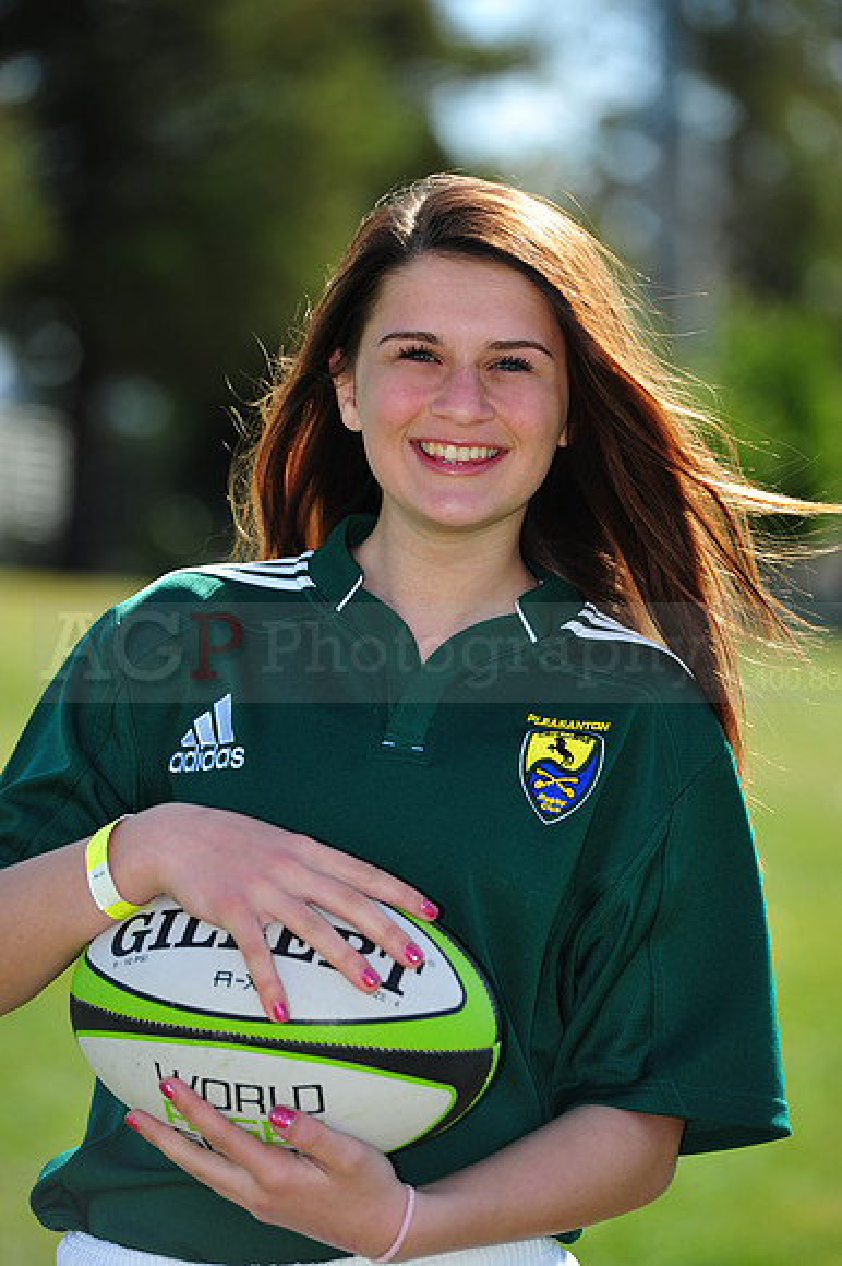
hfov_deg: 6.9
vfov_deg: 10.3
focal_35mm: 200
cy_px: 633
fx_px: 7025
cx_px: 421
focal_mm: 200
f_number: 4.5
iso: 200
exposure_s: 1/640
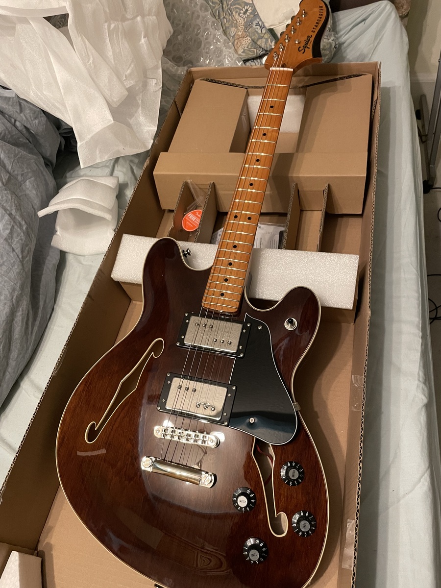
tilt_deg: -55.1
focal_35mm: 26
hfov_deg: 53.1
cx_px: 220
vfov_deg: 67.3
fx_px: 442
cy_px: 294
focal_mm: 4.2
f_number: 1.6
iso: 640
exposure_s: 1/25
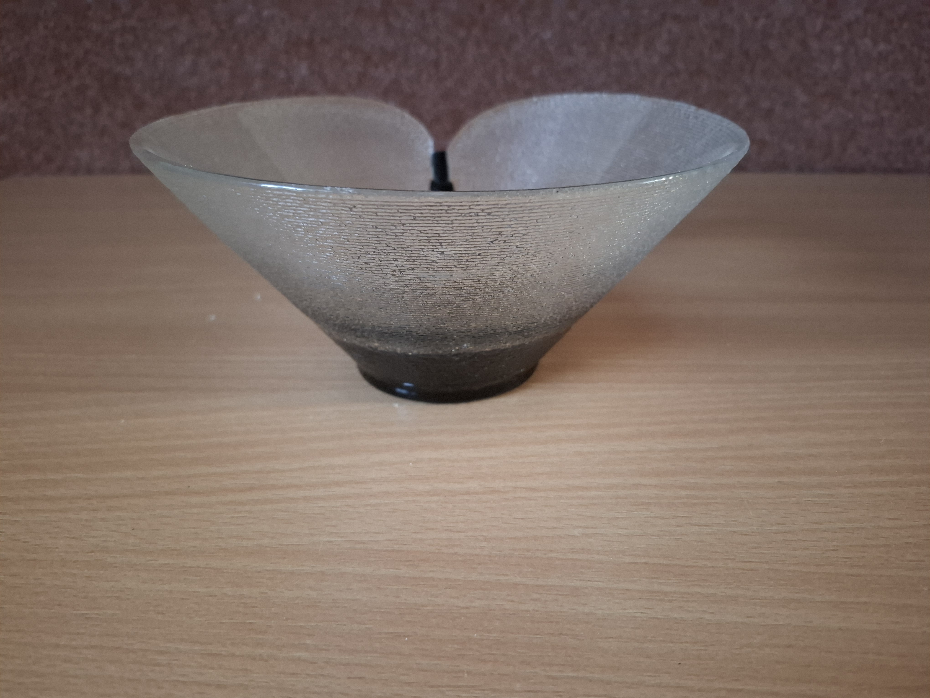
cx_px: 465
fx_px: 618
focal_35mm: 23
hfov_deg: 73.9
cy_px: 349
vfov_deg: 58.9
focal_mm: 5.54
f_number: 1.8
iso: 800
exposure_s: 1/25
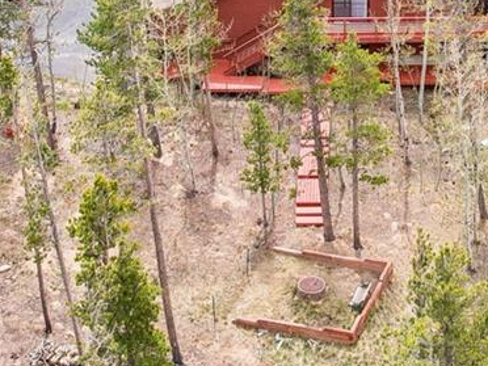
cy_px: -115
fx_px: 1283
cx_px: 358
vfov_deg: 15.4
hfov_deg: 21.4
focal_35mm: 91
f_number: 2.8
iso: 150
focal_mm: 8.4
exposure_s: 1/400
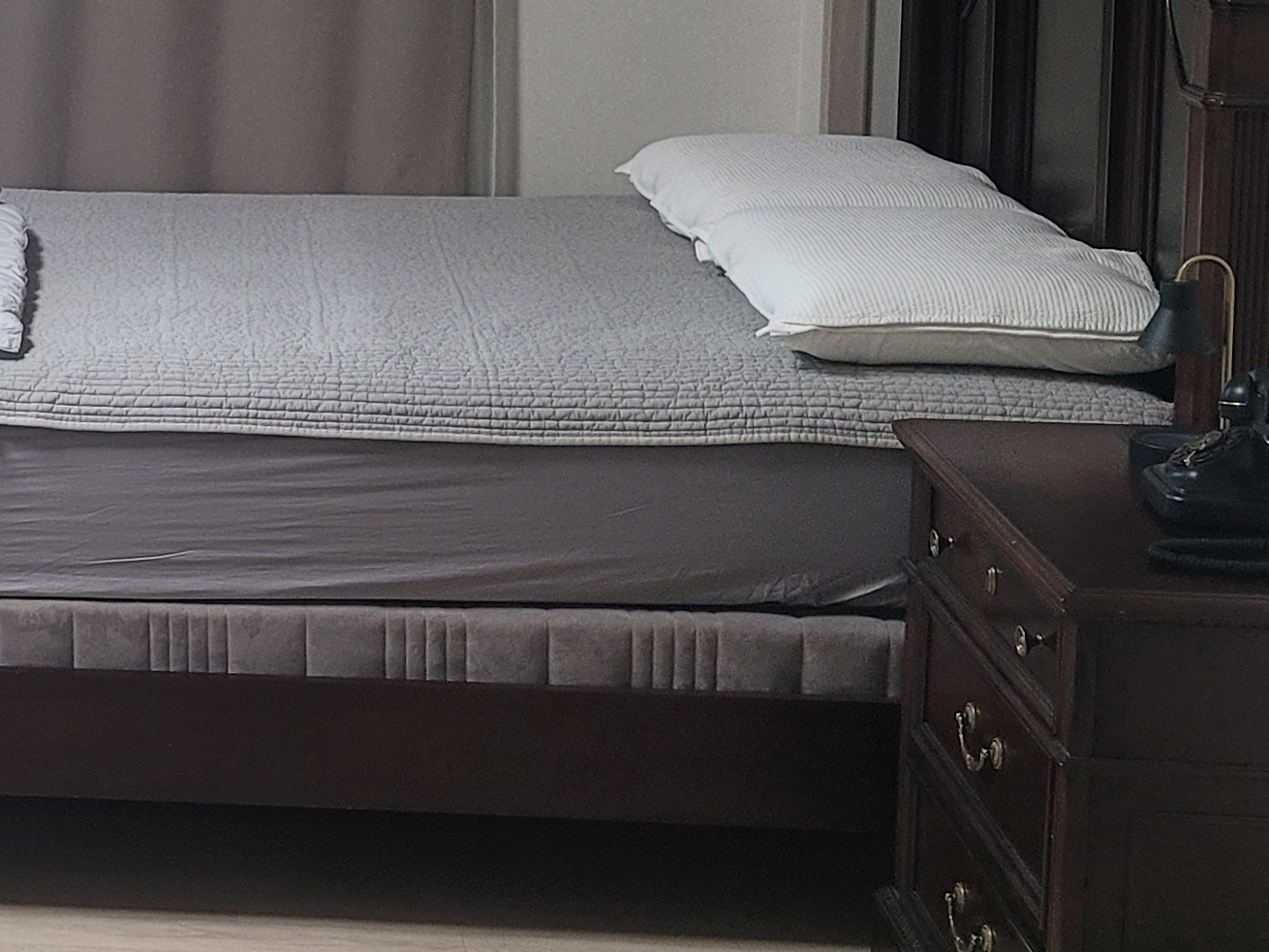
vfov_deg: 18.2
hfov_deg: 22.3
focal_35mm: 80
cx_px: -300
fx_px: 2933
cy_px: 111
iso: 160
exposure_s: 1/120
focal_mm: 5.4
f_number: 1.8
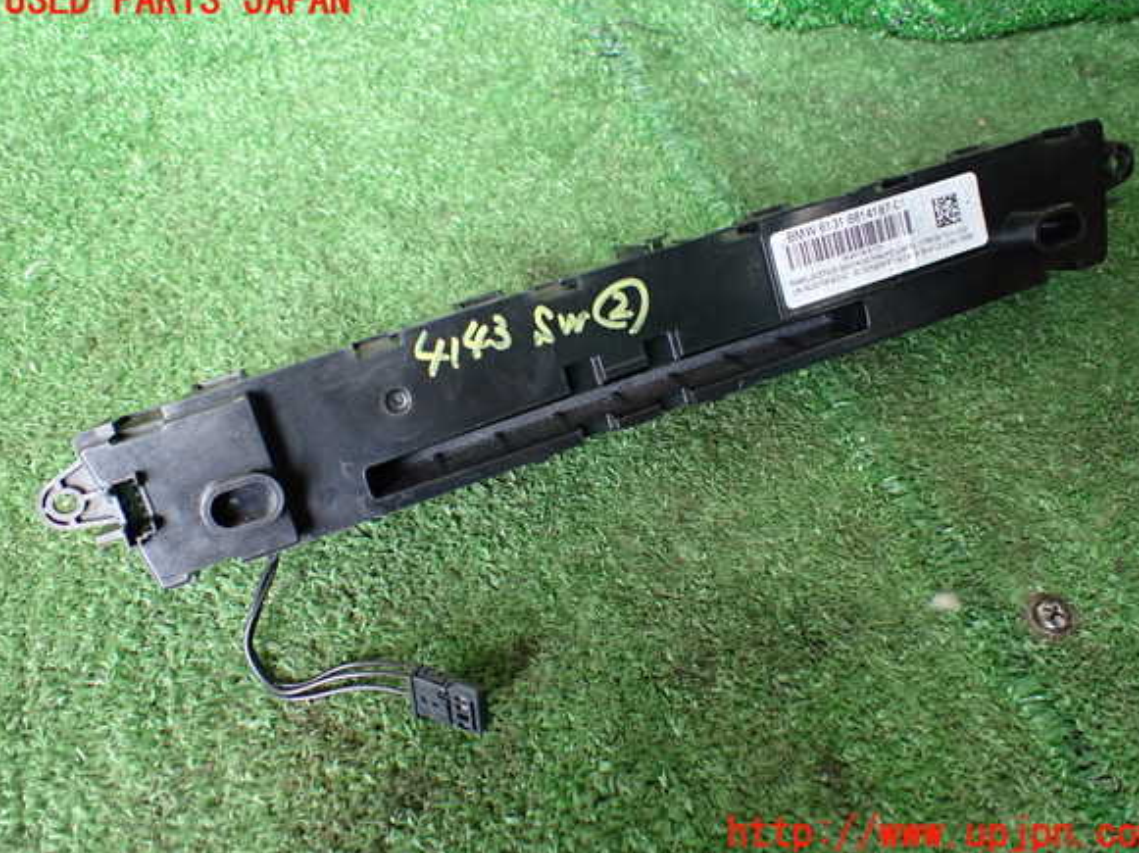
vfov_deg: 45.4
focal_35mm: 31
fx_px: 1019
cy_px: 418
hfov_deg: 58.4
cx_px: 582
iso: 400
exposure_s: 1/125
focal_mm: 5.4
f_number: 2.3
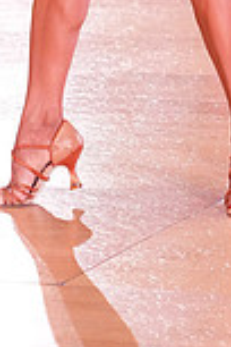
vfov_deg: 7.6
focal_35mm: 266
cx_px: 305
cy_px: -200
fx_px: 2560
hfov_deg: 5.1
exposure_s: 1/500
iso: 6400
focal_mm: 70
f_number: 5
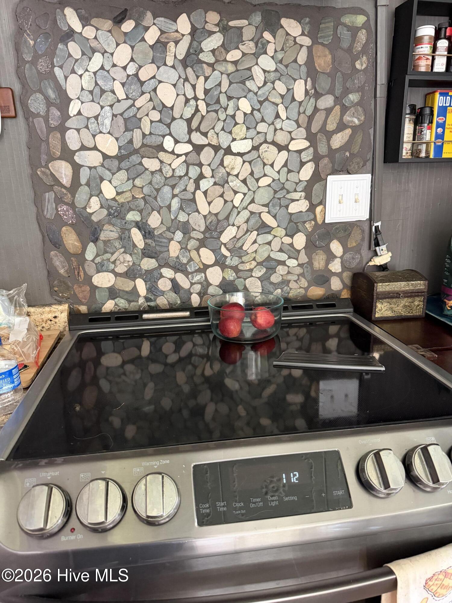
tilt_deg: -14.7
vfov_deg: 71.6
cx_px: 226
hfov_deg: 56.8
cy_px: 302
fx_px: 418
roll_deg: +1.5
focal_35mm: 24
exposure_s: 1/60
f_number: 1.78
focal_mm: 6.76
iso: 800
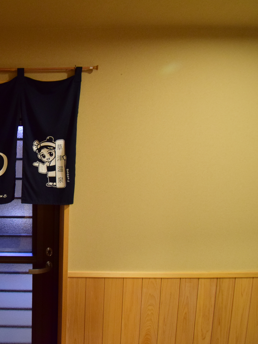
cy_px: 169
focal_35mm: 24
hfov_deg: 47.4
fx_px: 238
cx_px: 1
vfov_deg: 71.6
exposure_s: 1/15
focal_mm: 10
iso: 1250
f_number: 6.7
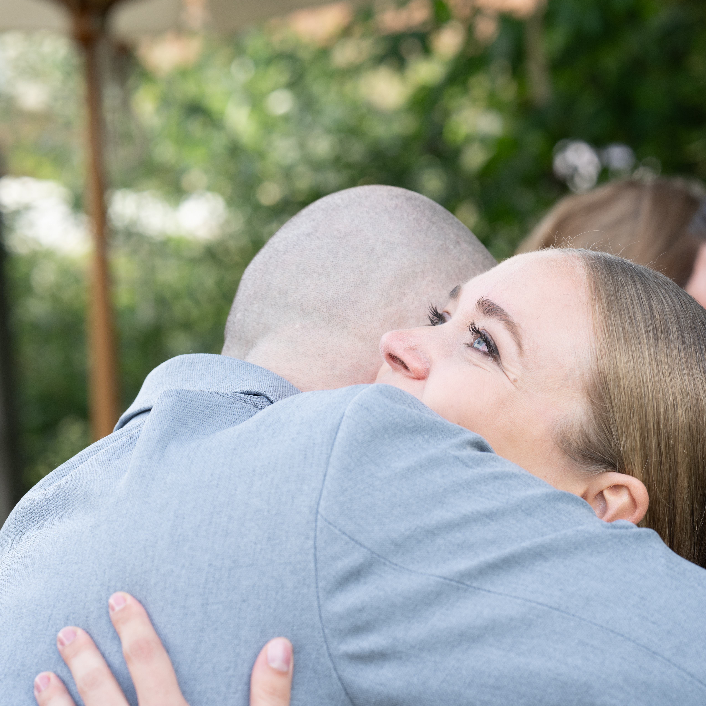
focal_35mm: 117
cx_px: 446
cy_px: 342
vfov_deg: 14.9
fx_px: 2700
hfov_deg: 14.9
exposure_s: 1/125
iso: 160
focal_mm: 85
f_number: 5.6
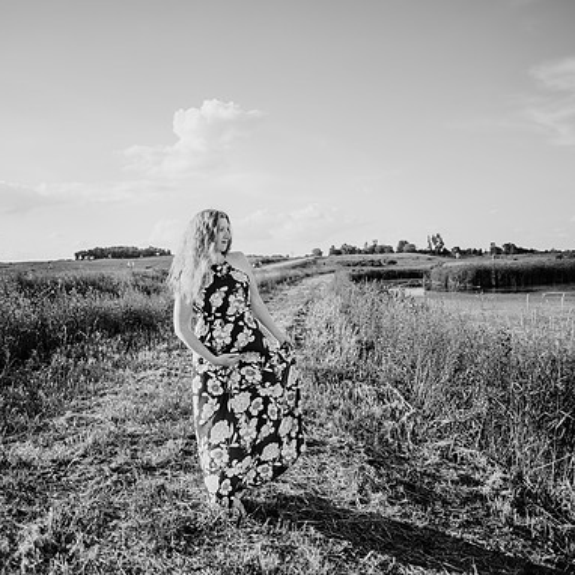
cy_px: 290
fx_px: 583
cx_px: 260
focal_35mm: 31
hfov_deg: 52.5
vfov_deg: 52.5
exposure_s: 1/1600
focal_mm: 24
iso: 100
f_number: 2.2
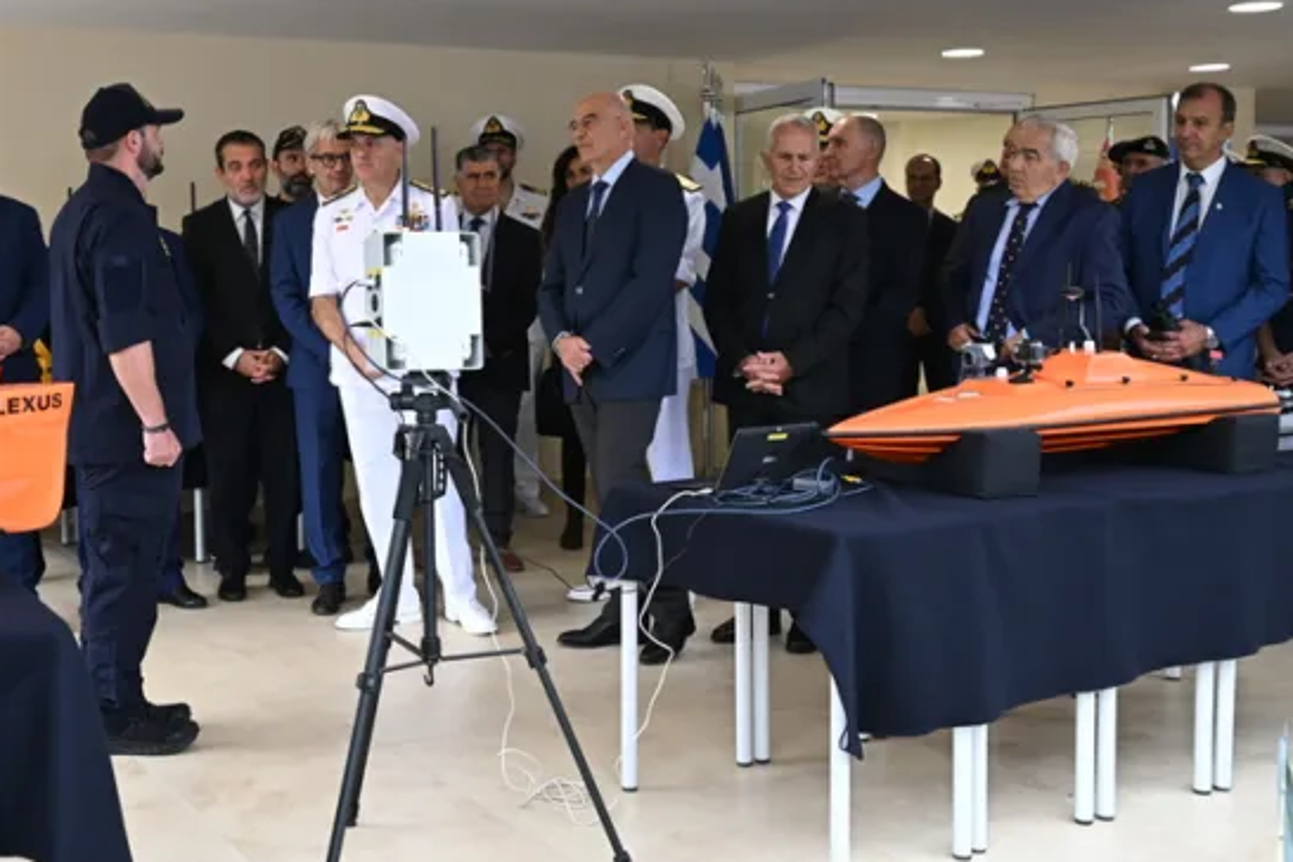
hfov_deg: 43.3
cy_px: 333
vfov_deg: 29.8
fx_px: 1616
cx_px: 488
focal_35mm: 45
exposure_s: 1/400
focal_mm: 24
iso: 640
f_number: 2.8
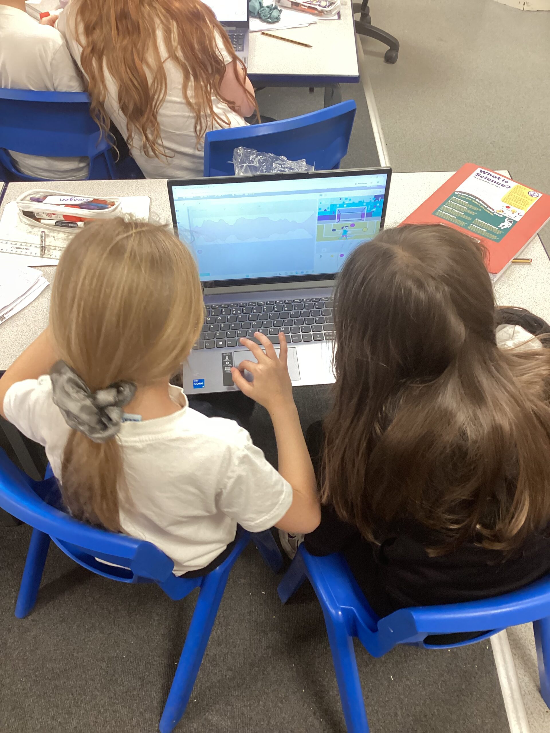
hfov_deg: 45.4
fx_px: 657
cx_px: 275
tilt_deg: -50.6
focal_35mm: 31
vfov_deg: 58.4
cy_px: 366
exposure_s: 1/33
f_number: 2.4
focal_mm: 3.3
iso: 320
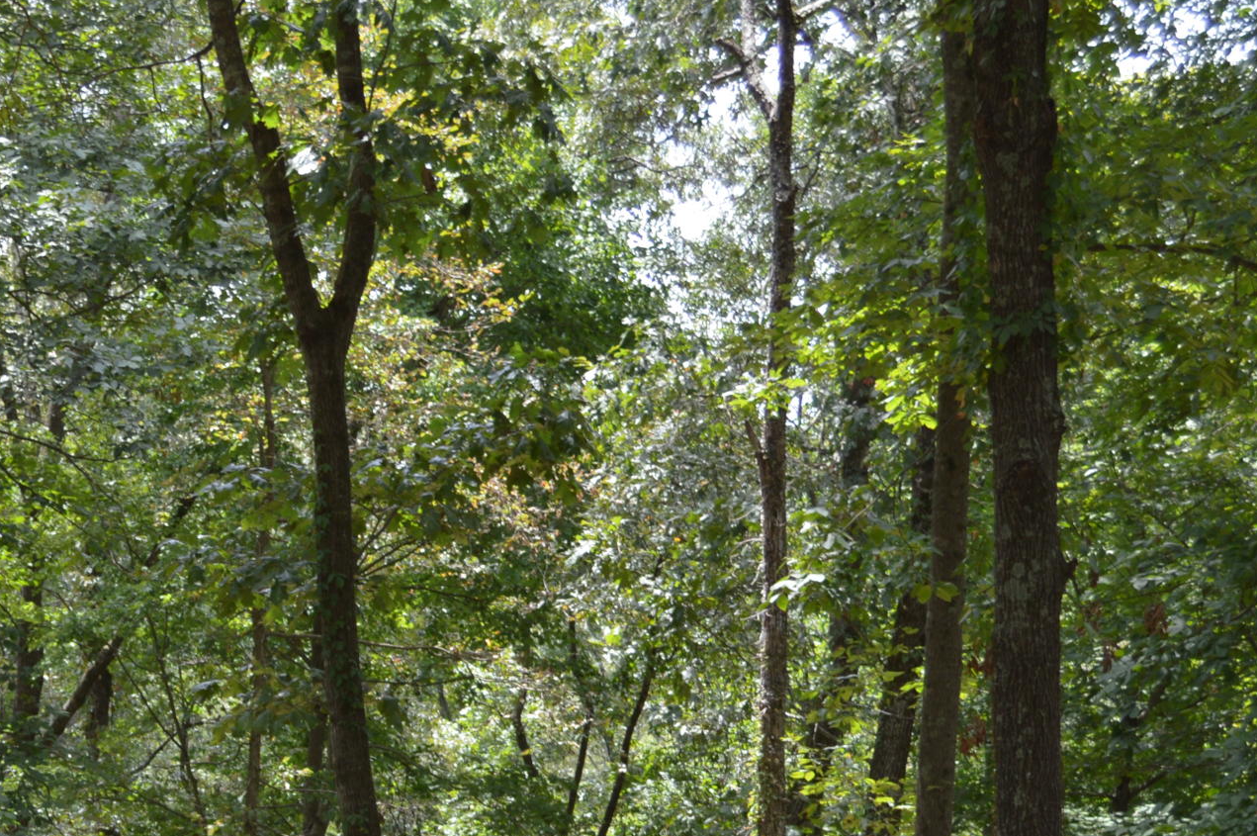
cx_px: 175
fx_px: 2965
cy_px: 911
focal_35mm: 85
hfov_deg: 23.4
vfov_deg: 15.6
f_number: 4
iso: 100
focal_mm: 24
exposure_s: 1/100
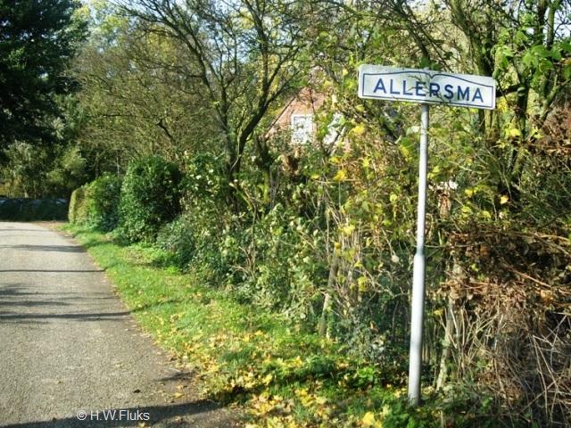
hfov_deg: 49.0
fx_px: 627
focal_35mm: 38
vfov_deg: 37.7
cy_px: 214
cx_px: 286
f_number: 2.8
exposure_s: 1/250
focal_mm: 7.9
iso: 64
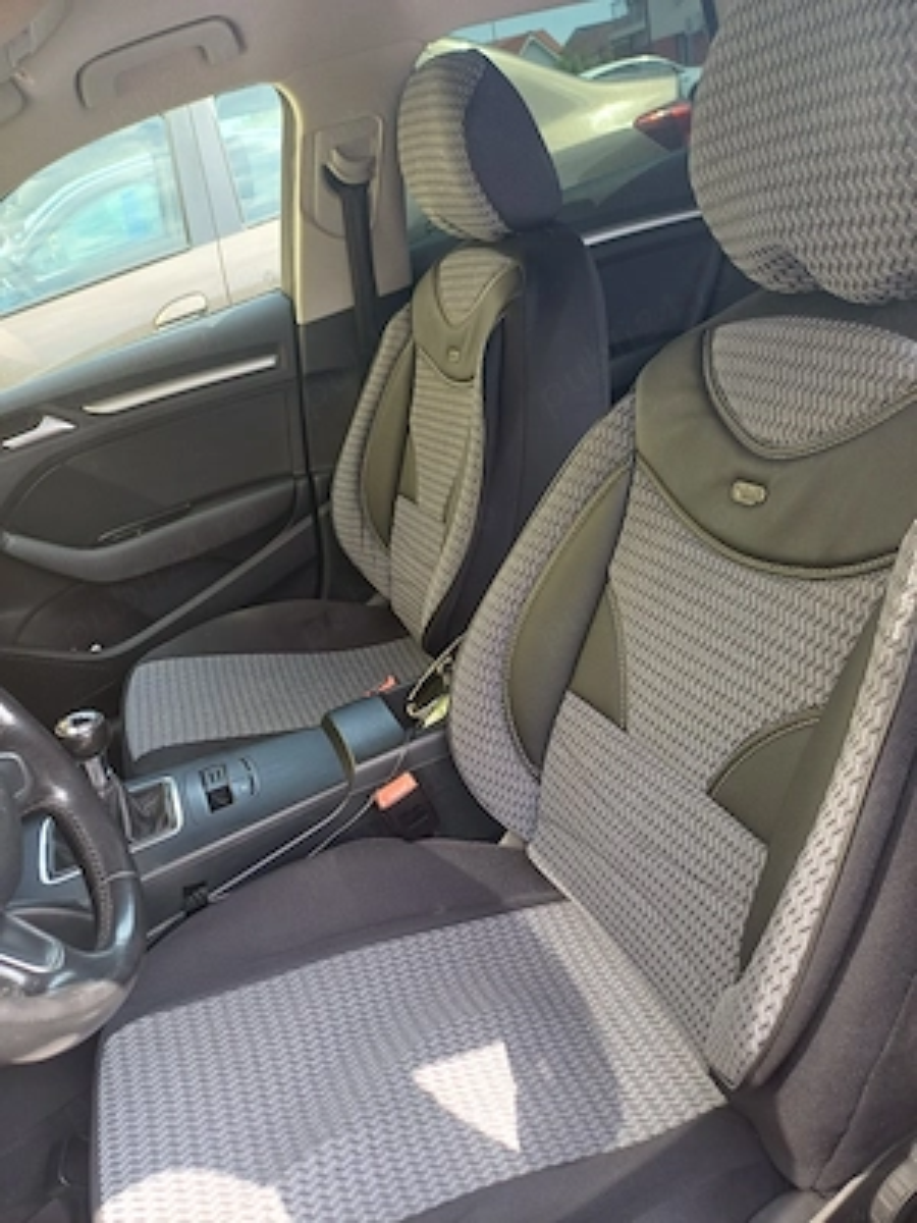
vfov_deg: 69.4
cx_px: 458
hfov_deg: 54.9
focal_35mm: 25
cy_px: 612
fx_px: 883
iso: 64
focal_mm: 4.65
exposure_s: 1/101
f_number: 1.8
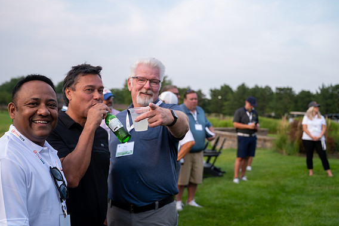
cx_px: 168
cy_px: 113
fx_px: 443
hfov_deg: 41.9
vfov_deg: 28.7
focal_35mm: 47
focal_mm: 46
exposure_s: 1/1000
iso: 500
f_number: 4
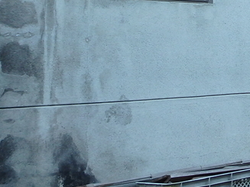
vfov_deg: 18.2
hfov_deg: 22.1
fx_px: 556
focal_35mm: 77
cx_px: 346
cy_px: -35
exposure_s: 1/60
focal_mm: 3.7
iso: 125
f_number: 3.5
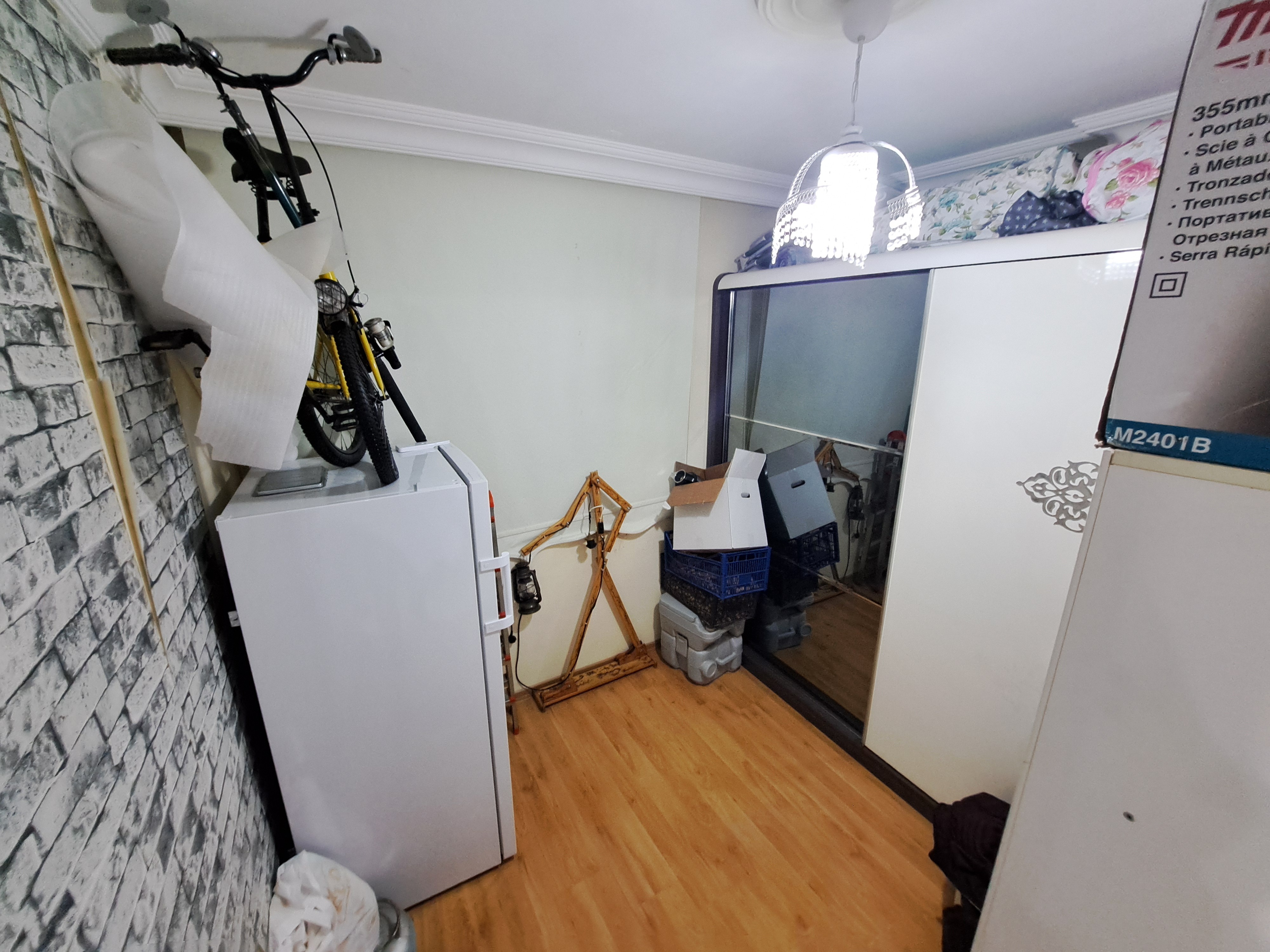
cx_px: 635
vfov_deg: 89.9
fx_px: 477
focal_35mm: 13
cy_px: 476
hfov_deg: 106.2
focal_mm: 1.74
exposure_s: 1/25
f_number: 2.2
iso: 200
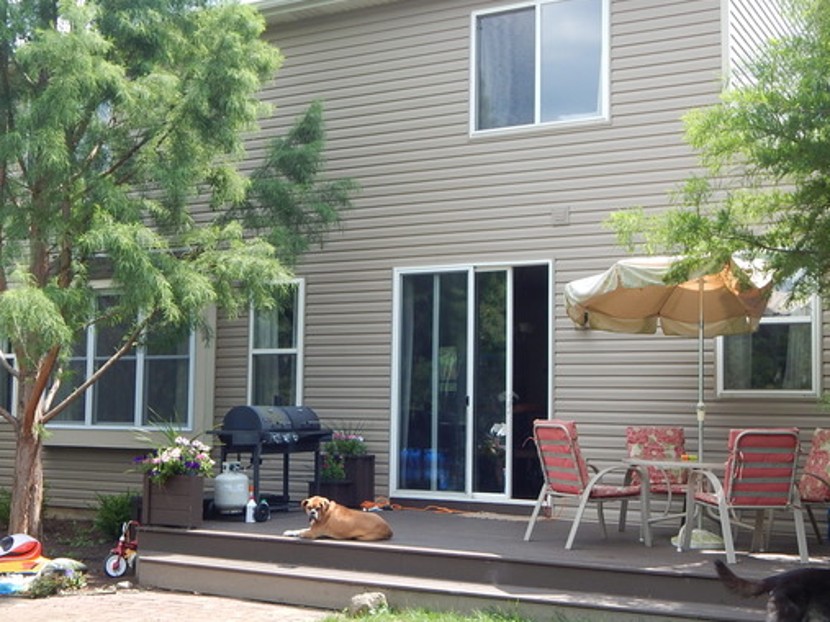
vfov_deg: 30.3
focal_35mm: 48
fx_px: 1151
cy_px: 322
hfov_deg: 39.7
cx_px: 409
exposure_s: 1/400
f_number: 3.4
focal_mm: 6.8
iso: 125
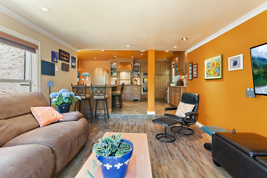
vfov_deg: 73.8
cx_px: 134
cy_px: 89
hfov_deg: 96.7
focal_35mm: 16
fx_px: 119
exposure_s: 1/1.25
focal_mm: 16
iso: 320
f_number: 7.1
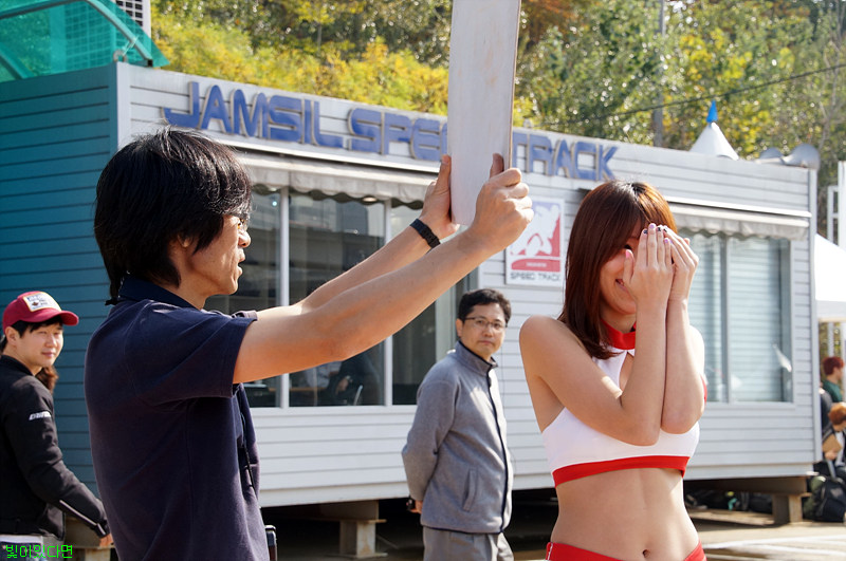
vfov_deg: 16.5
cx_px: 423
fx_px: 1936
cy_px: 280
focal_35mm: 82
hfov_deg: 24.7
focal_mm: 55
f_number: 9
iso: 400
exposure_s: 1/320
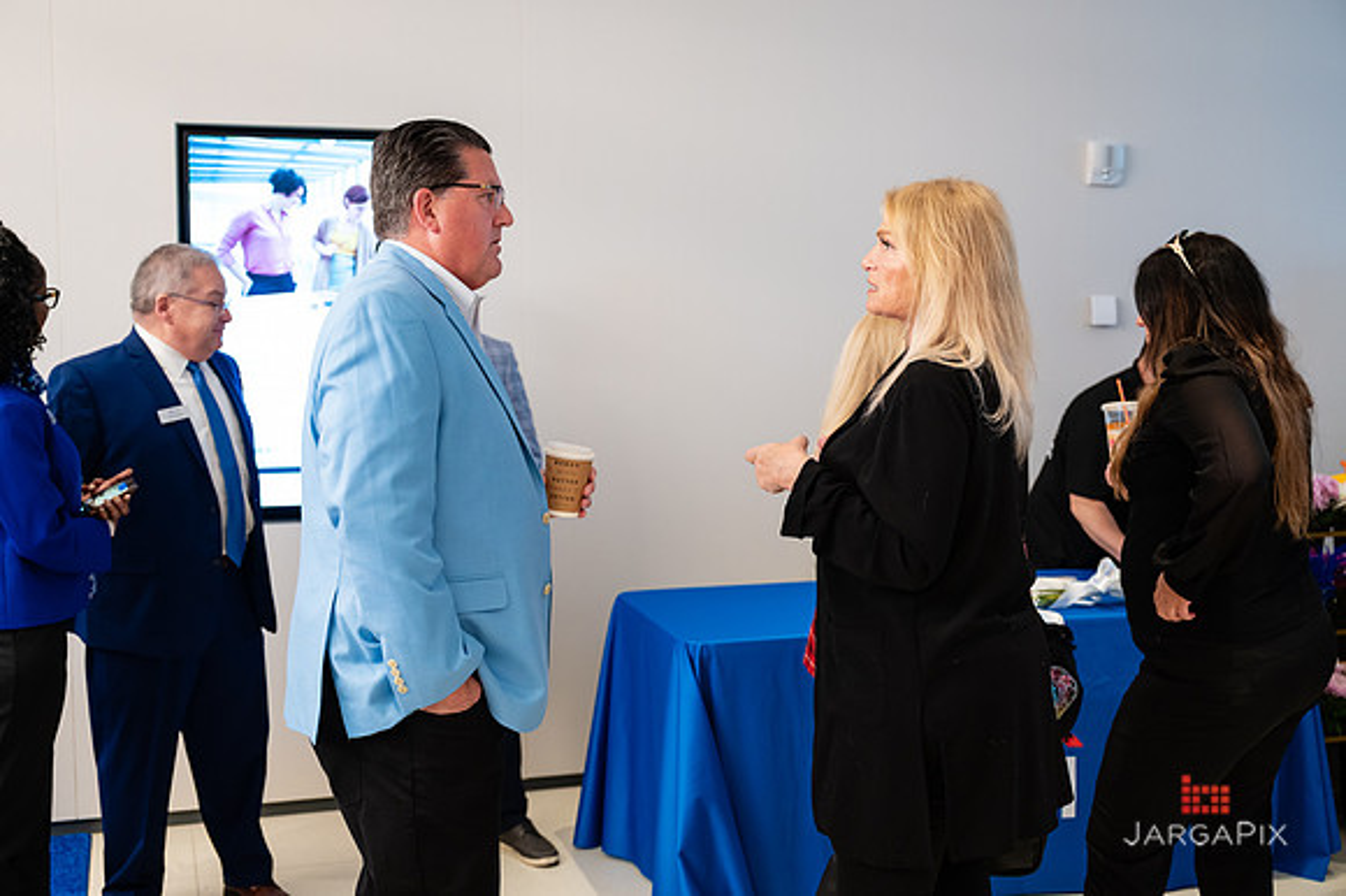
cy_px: 448
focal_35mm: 43
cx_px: 673
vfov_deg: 31.4
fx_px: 1592
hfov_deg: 45.8
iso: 1600
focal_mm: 41
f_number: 3.2
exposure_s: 1/200
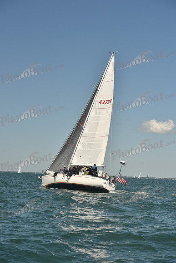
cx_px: 88
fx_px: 513
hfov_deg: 19.5
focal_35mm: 70
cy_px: 132
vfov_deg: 28.8
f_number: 6.3
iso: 250
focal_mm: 70
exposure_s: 1/800
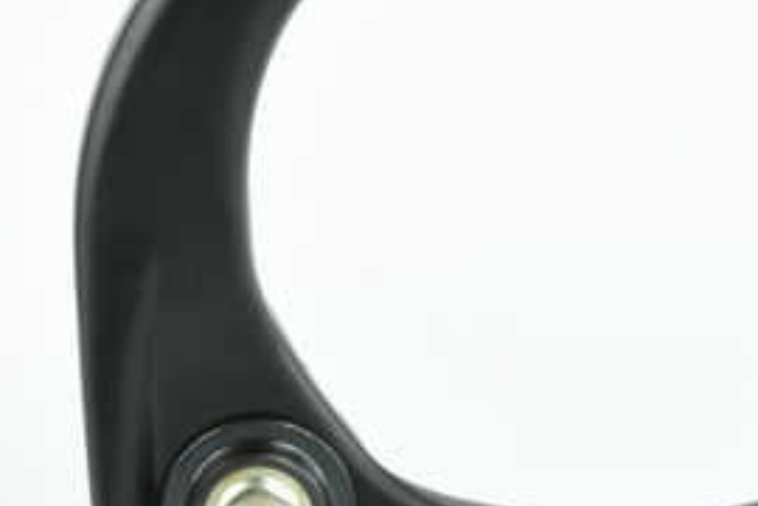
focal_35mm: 160
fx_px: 3369
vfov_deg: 8.6
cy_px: 222
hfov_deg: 12.8
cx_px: 561
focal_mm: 60
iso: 64
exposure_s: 1/2
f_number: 29
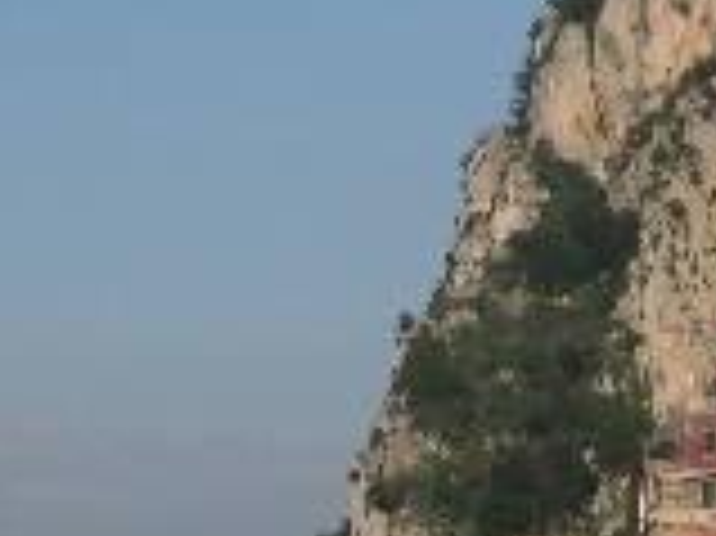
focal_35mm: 229
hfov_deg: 8.5
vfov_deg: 6.5
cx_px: 1067
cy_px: 392
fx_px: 4733
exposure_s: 1/198
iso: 100
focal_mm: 12.2
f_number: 9.2
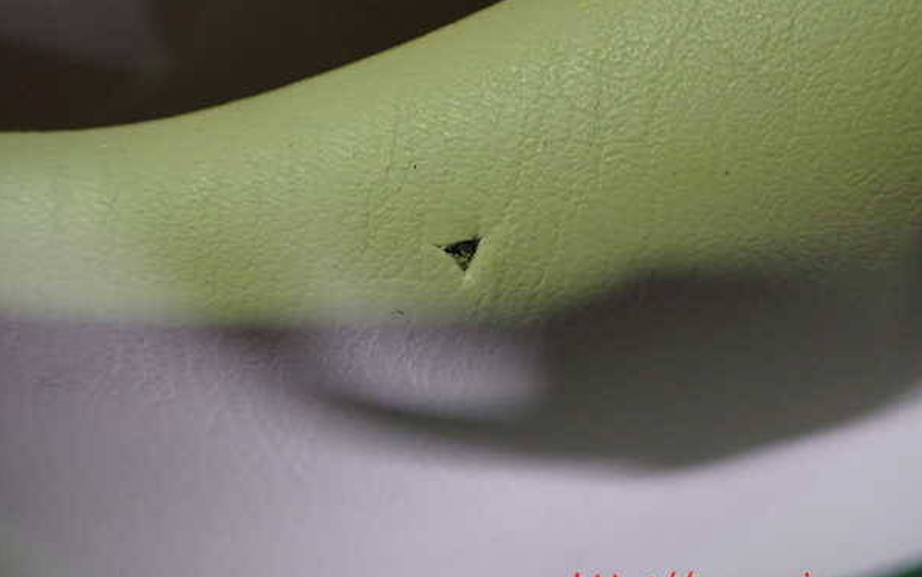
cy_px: 260
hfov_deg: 59.6
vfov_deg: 39.4
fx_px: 804
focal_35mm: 32
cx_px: 459
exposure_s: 1/30
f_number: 2.3
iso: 800
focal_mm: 5.4
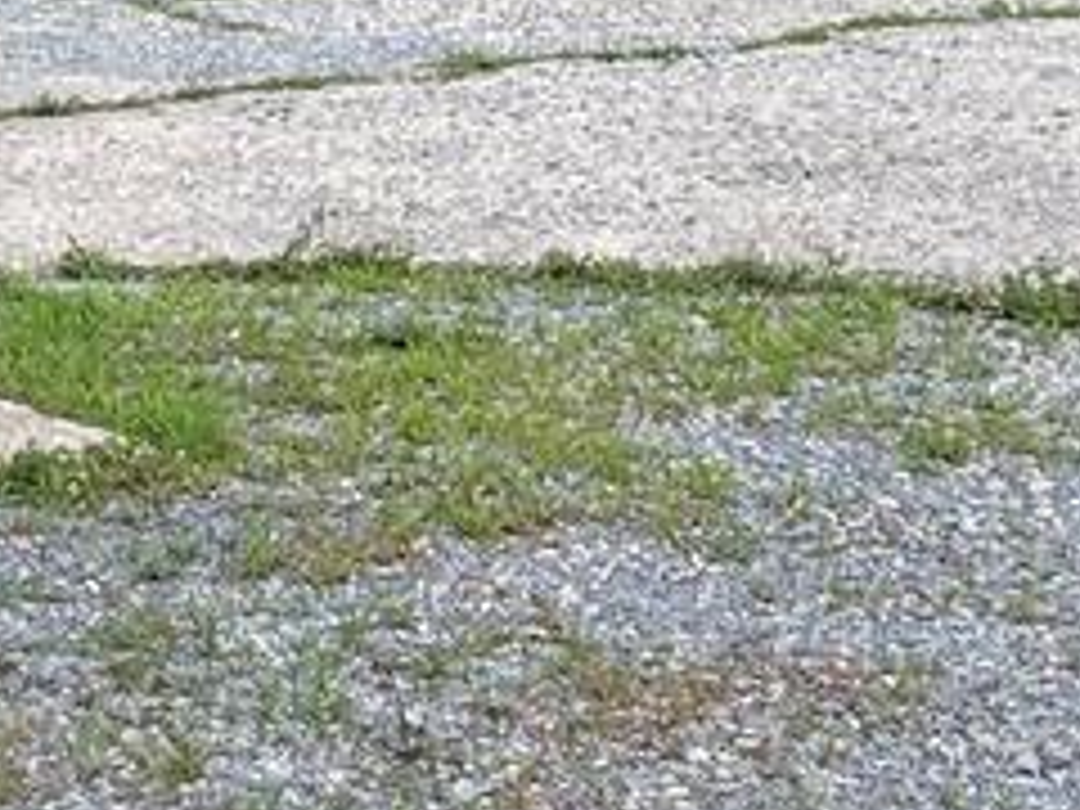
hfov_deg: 12.6
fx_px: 4867
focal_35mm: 156
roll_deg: -0.6
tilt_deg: -2.2
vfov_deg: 9.3
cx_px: 320
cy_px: -288
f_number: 1.6
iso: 50
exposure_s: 1/1372
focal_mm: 5.1
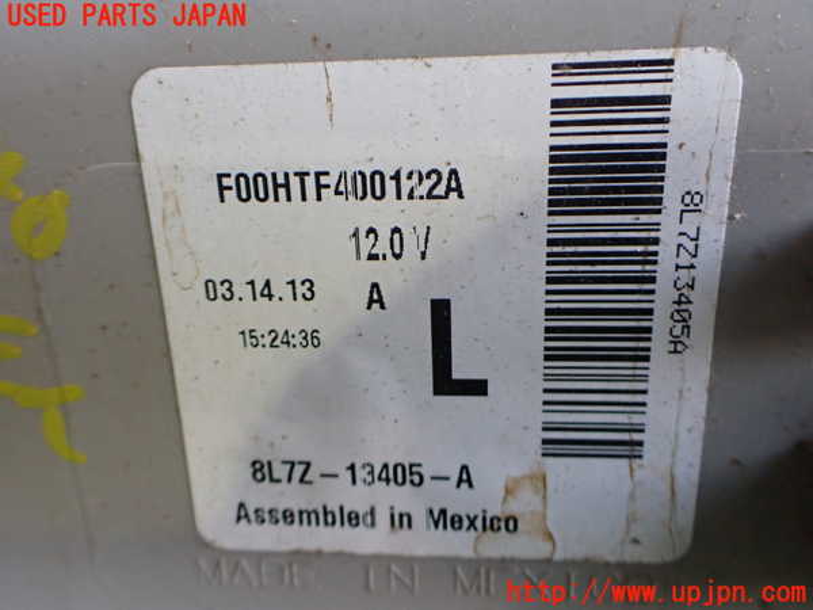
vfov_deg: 46.8
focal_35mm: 30
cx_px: 406
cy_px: 305
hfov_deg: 60.0
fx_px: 705
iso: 800
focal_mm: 5.4
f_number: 2.3
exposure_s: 1/125
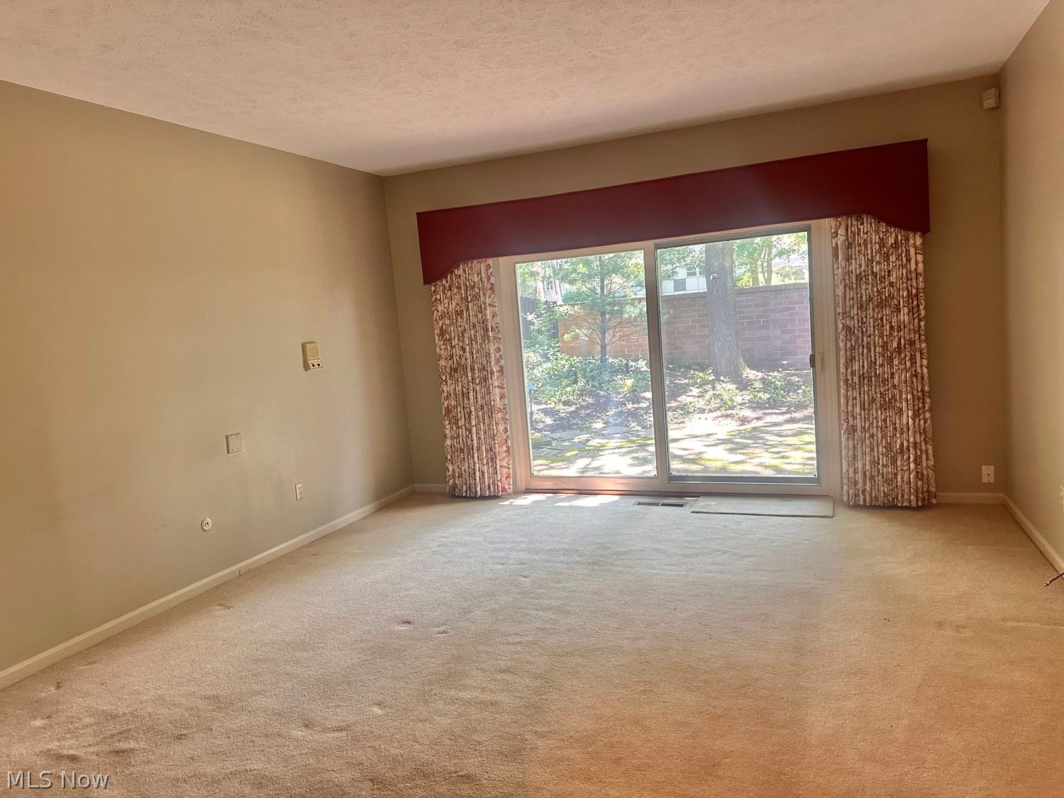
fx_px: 738
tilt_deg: -7.8
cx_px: 532
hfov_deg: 71.6
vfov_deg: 56.8
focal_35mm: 24
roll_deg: +3.4
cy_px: 399
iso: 320
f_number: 1.78
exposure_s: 1/60
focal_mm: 6.86
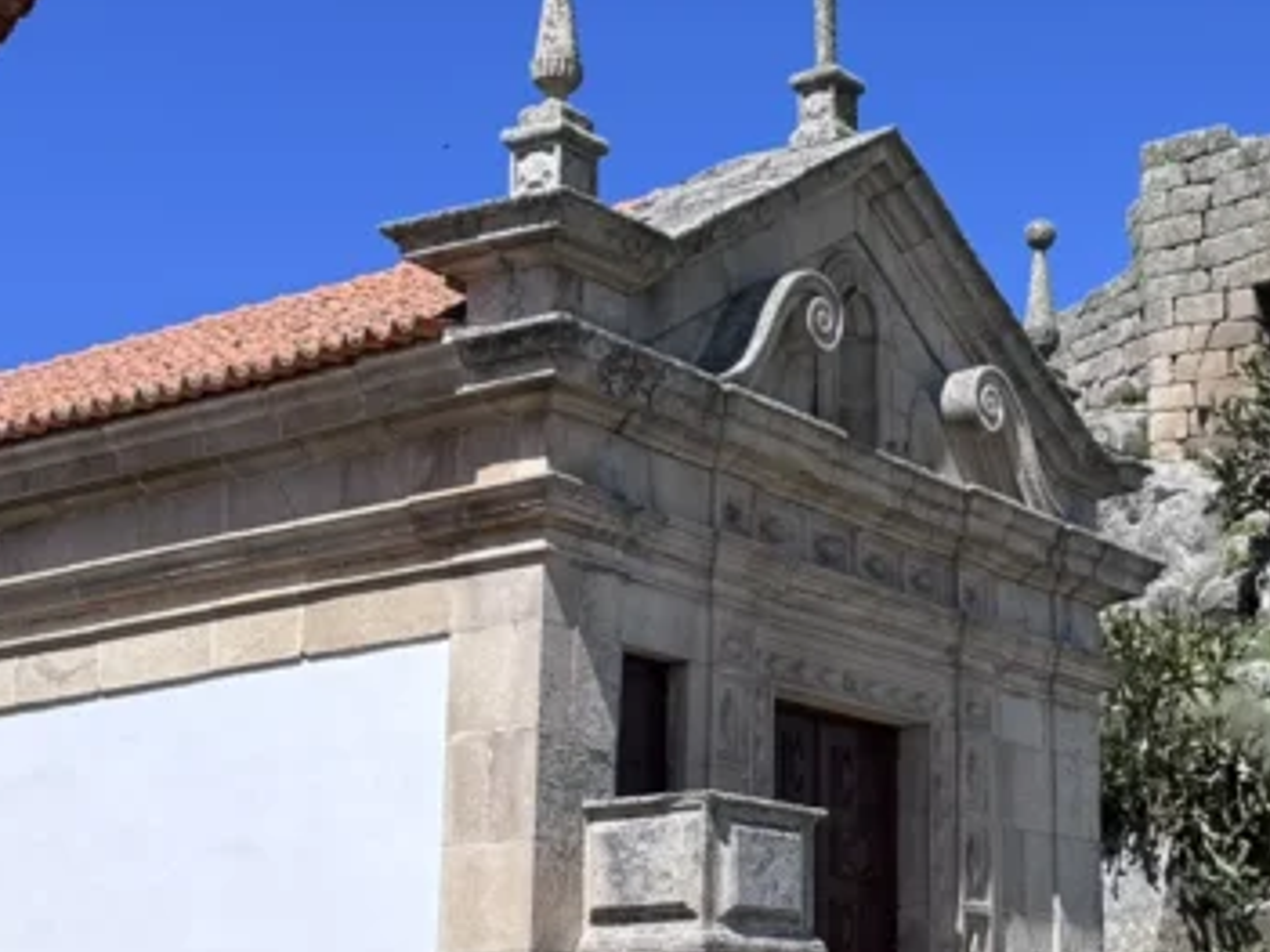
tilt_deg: +14.3
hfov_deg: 27.2
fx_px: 2567
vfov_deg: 21.0
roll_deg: +0.9
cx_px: 1031
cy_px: 543
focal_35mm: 70
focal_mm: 6.76
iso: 80
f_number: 1.78
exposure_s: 1/3413
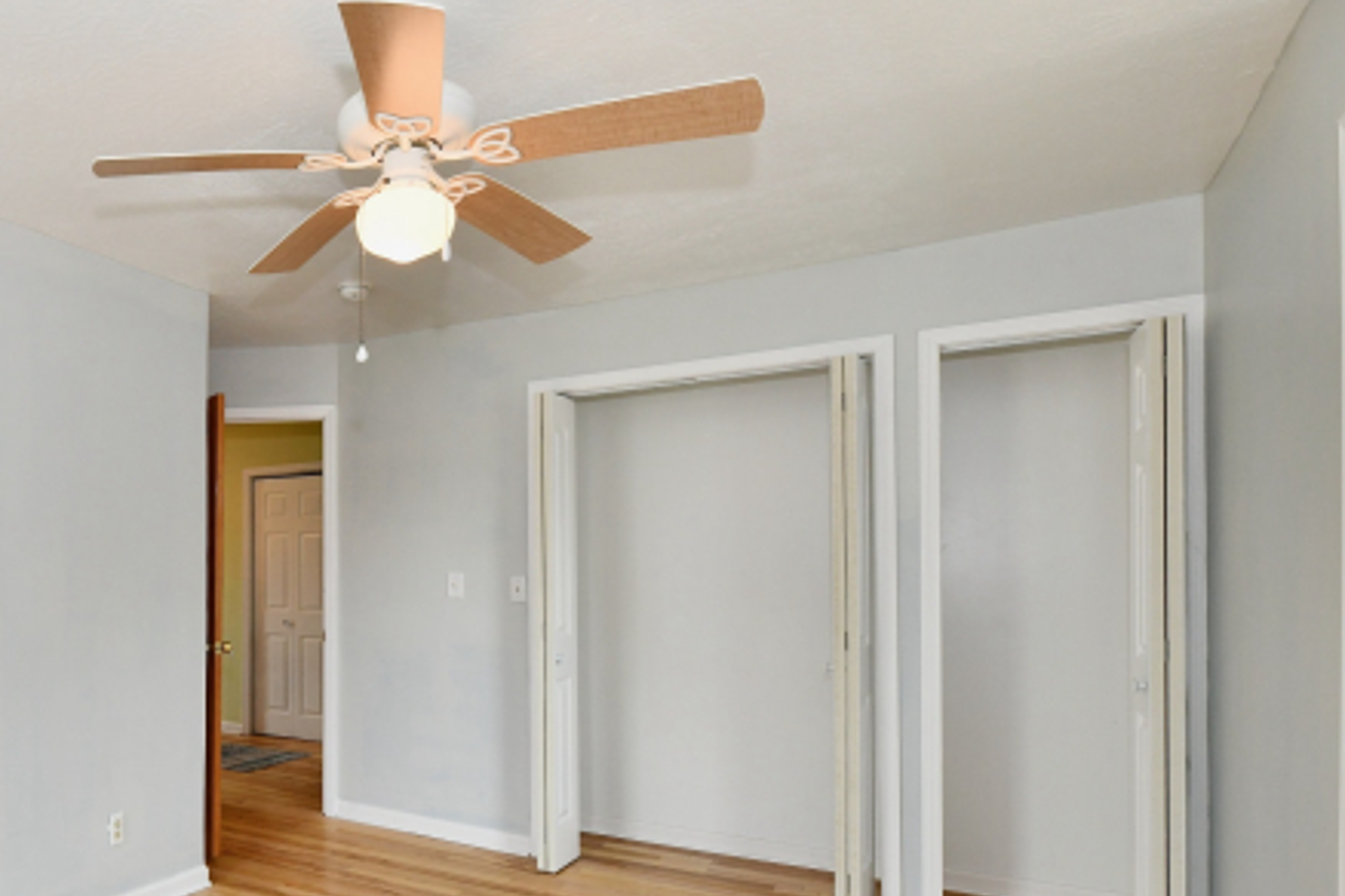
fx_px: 897
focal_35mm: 24
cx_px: 236
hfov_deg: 65.8
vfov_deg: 52.3
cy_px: 580
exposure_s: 1/160
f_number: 6.3
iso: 640
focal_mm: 14
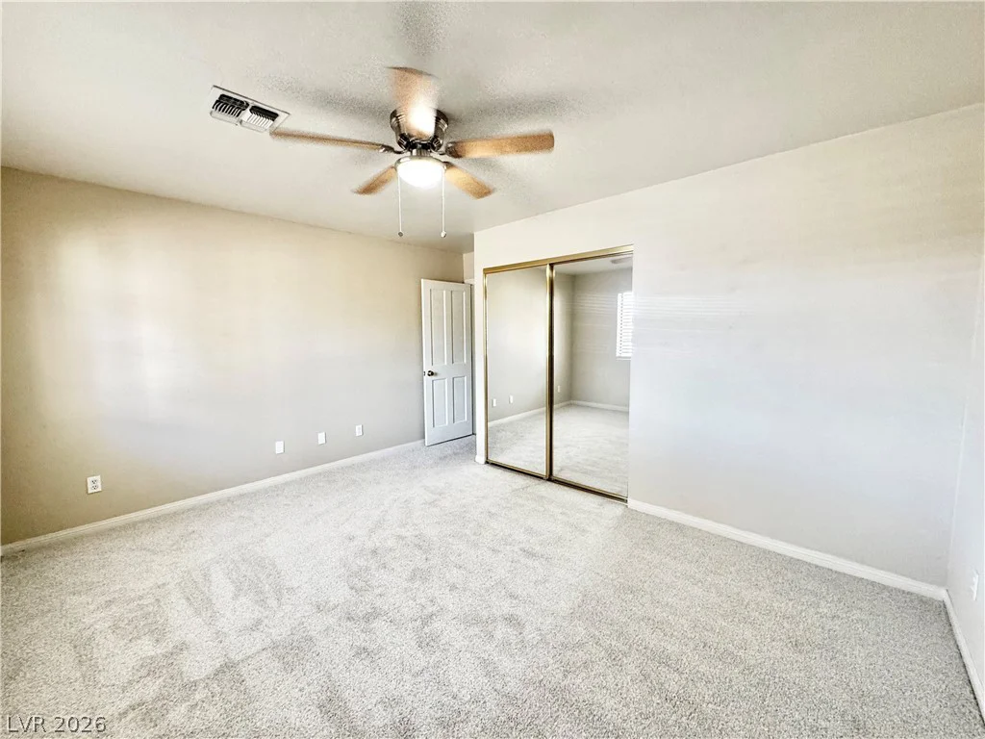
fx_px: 398
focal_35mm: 14
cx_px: 492
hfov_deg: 102.1
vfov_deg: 85.7
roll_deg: -0.5
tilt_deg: -6.2
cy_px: 370
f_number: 2.2
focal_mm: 2.22
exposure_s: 1/120
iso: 250
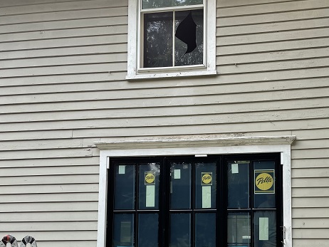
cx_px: 222
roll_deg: -0.4
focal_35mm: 45
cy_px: 211
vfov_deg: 31.1
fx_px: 428
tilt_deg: +5.2
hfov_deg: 41.5
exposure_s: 1/550
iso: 32
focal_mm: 4.2
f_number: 1.6
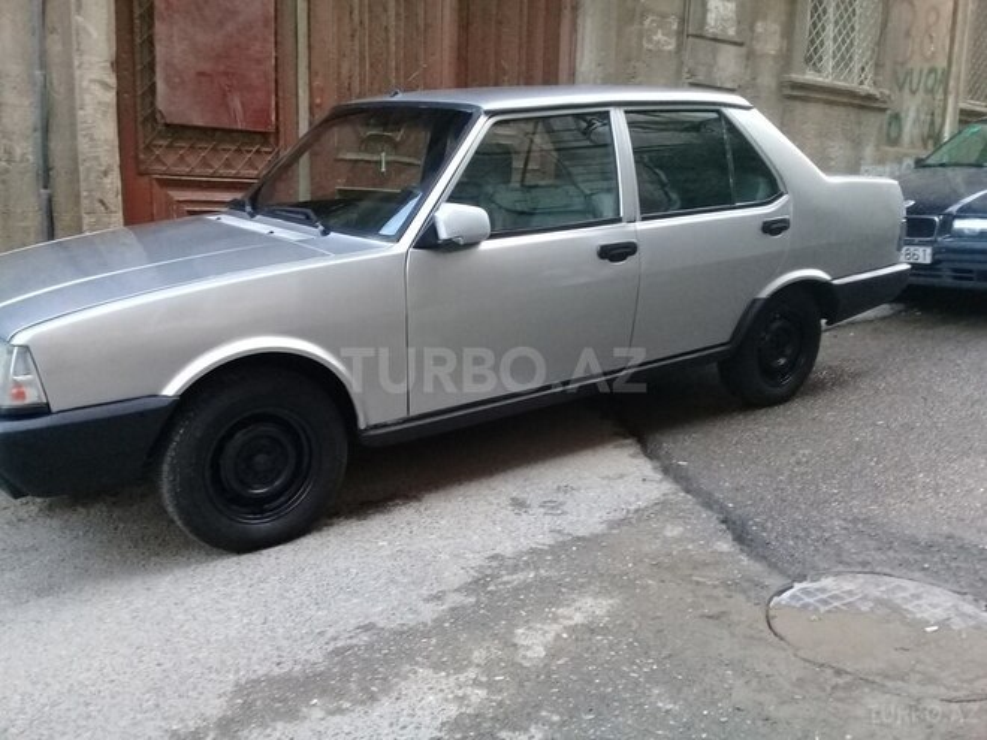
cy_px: 370
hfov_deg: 58.4
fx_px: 884
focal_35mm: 31
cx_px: 494
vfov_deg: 45.4
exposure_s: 1/33
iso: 200
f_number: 2.2
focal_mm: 3.3
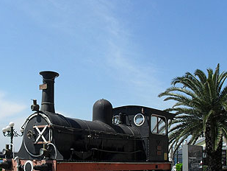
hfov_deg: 37.4
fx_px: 335
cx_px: 100
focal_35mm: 51
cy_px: 117
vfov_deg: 28.4
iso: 100
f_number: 8.4
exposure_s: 1/250
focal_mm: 6.3
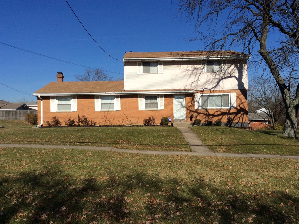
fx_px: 276
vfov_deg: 44.0
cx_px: 150
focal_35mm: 32
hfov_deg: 56.9
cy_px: 112
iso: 32
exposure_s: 1/2604
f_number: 2.4
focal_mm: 3.3
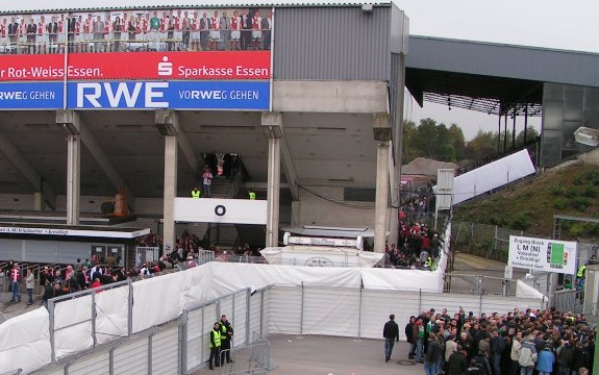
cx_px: 197
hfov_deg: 35.9
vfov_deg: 23.1
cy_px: 250
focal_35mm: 56
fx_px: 915
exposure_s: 1/160
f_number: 5.6
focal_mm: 5.8
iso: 50
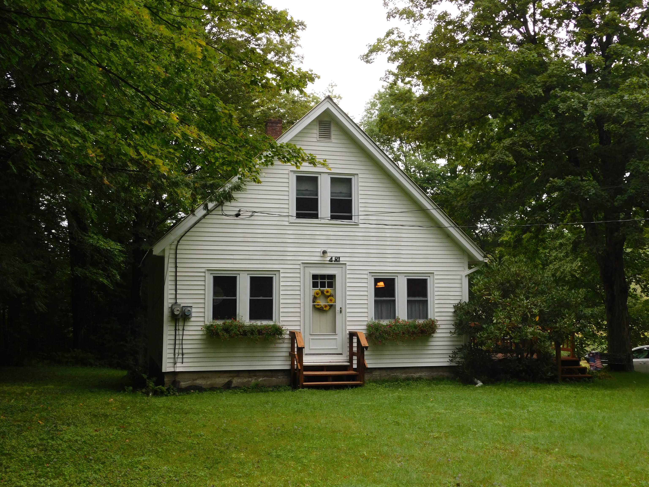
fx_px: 750
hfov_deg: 46.8
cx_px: 324
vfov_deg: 36.0
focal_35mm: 40
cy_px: 244
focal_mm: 7.1
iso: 125
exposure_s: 1/160
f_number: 3.6
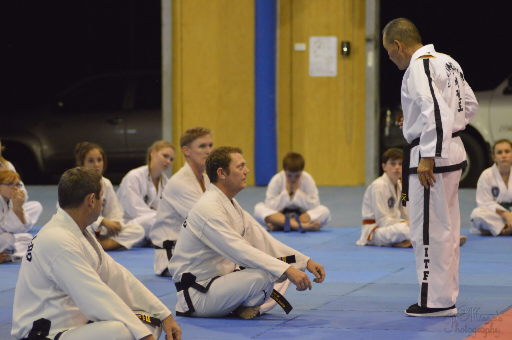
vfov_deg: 6.8
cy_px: 170
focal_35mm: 202
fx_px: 2877
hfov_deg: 10.2
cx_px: 256
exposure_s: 1/250
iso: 3200
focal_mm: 135
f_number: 4.2
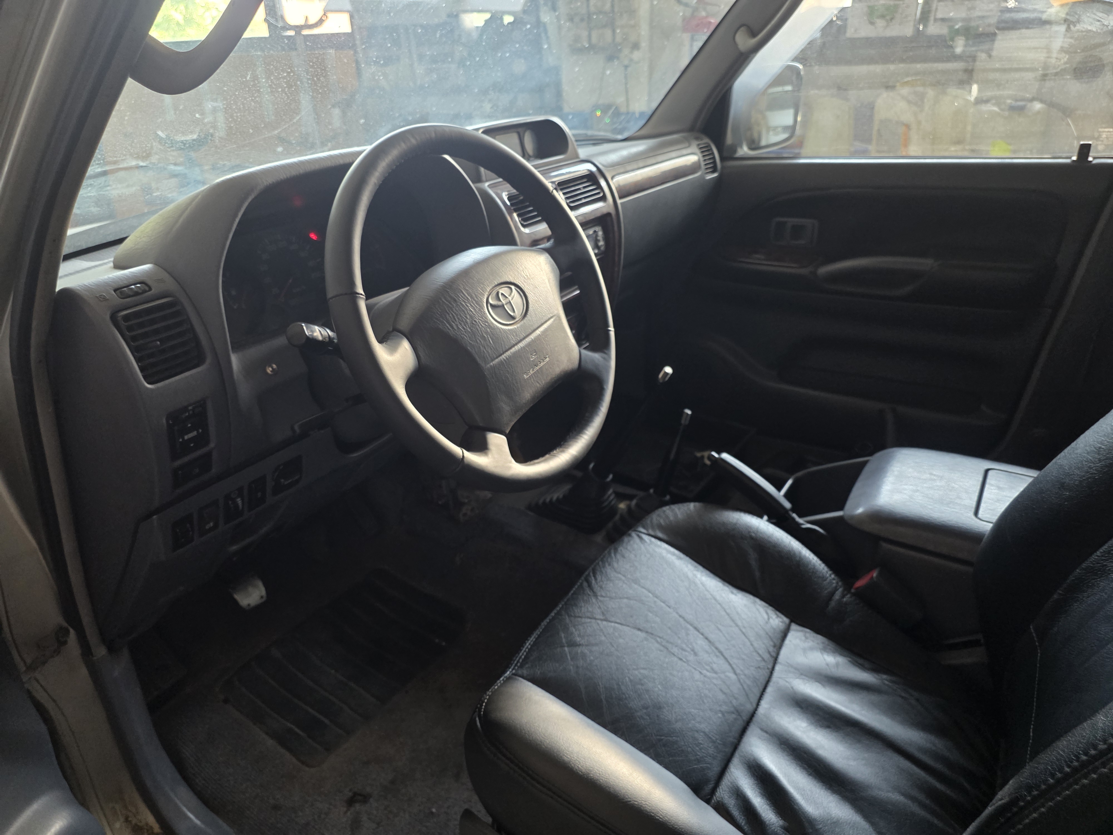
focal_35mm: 23
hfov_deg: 73.9
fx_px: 740
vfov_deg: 58.9
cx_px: 556
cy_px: 418
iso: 500
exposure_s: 1/100
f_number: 1.7
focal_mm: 6.25
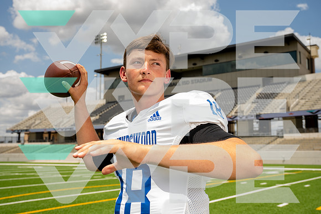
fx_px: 383
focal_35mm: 43
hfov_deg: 45.4
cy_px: 107
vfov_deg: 31.2
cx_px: 160
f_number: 6.3
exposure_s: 1/250
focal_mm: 43
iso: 64
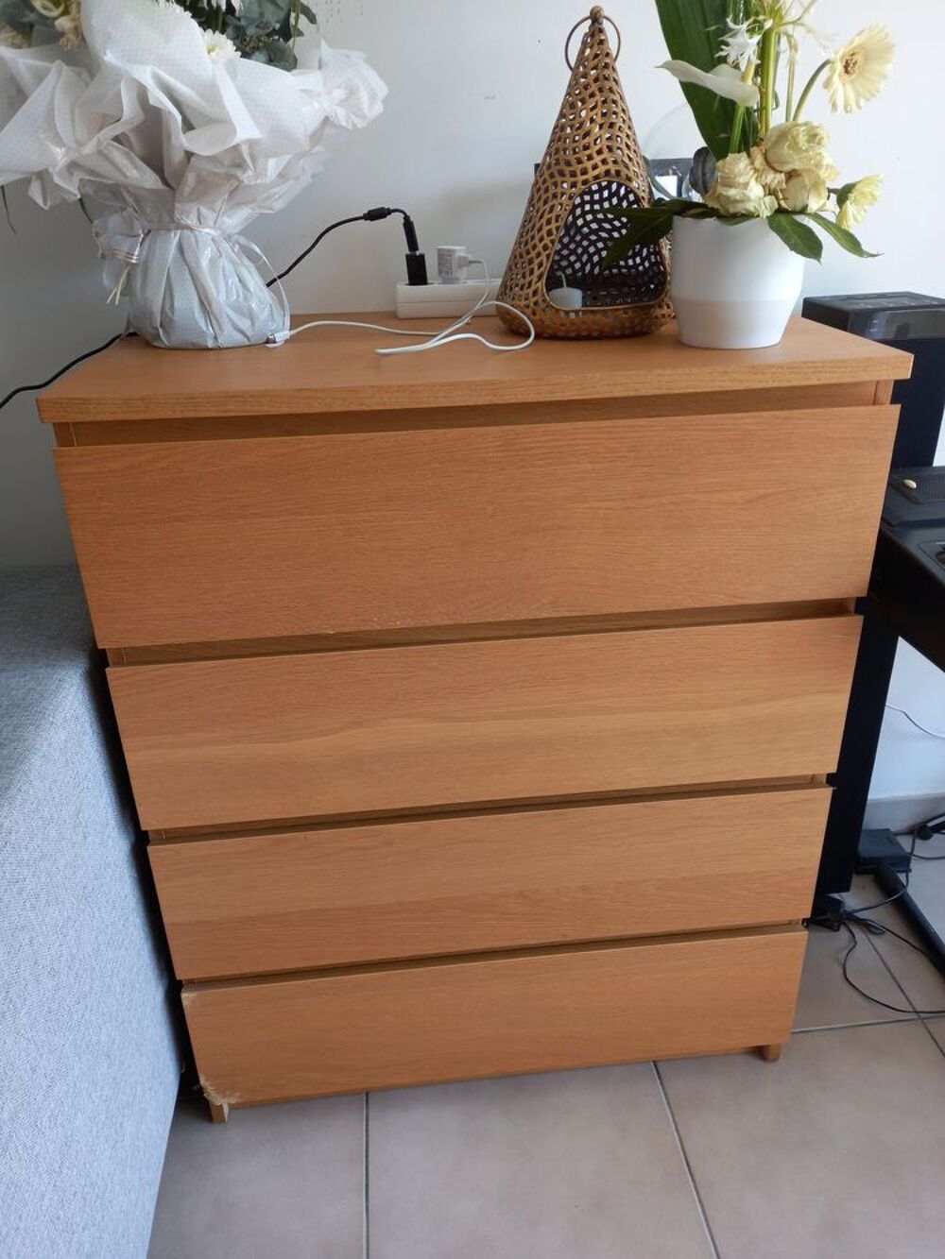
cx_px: 472
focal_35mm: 25
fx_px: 910
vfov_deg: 69.4
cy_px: 630
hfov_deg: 54.9
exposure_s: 1/50
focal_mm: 4.6
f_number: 2
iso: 64
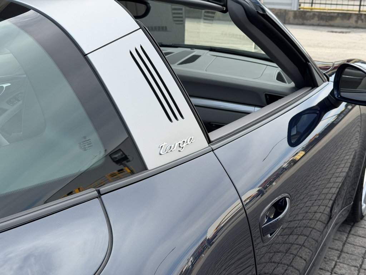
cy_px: 138
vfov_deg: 30.3
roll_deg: -1.7
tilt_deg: -18.5
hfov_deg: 39.7
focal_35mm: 48
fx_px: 508
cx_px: 183
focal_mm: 6.76
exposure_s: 1/1678
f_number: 1.78
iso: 64
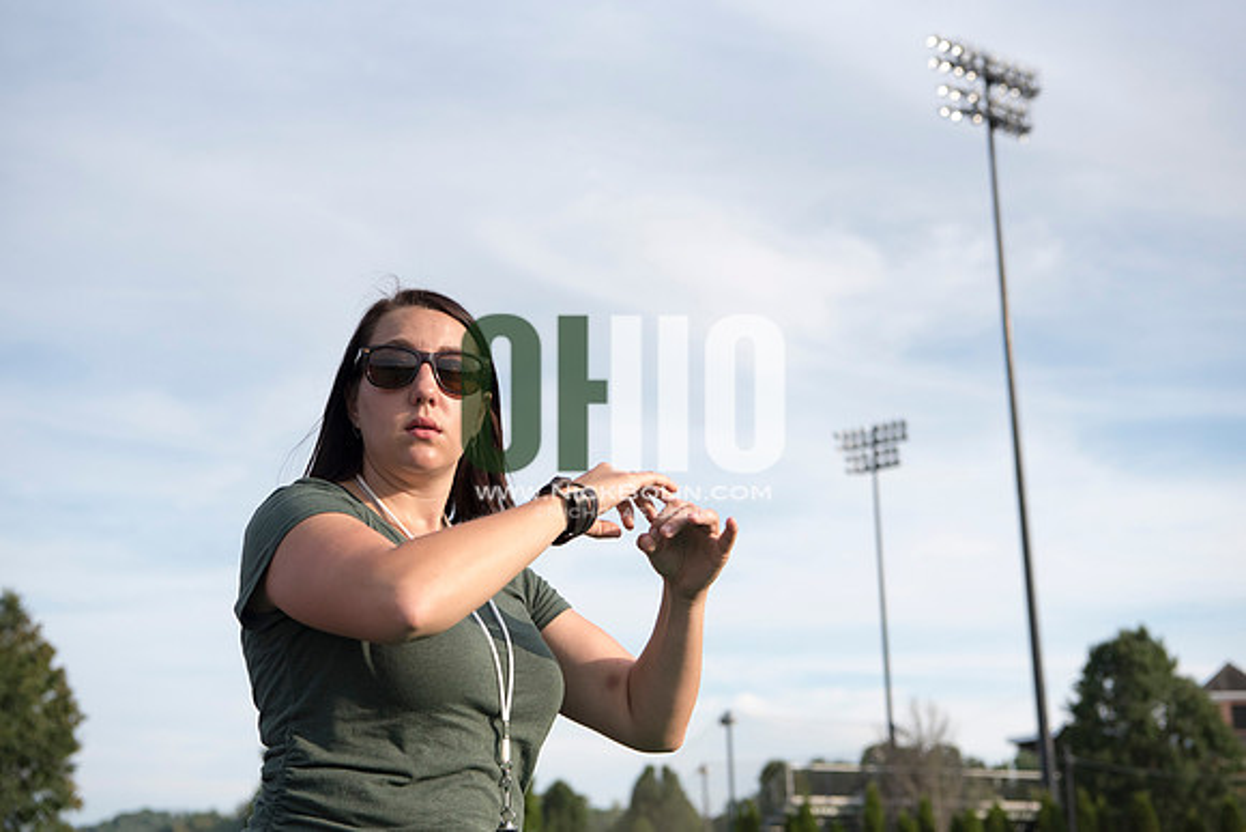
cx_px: 623
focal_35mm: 56
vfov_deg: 24.2
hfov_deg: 35.6
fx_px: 1939
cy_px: 416
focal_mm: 56
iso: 800
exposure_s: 1/3200
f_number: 5.6
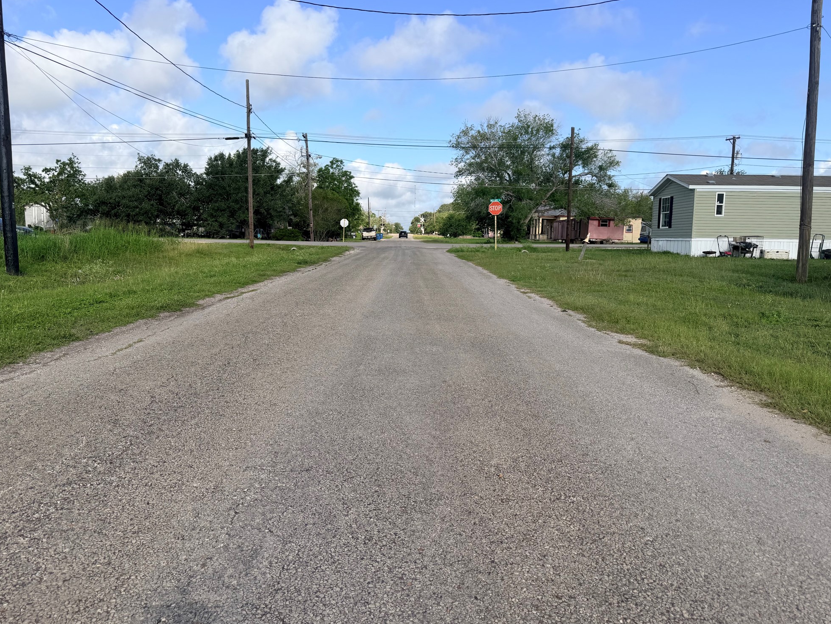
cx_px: 407
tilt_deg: -7.7
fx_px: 600
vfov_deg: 54.9
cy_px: 302
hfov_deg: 69.4
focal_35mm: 25
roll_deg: -1.0
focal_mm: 6.76
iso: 80
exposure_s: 1/4673
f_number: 1.78
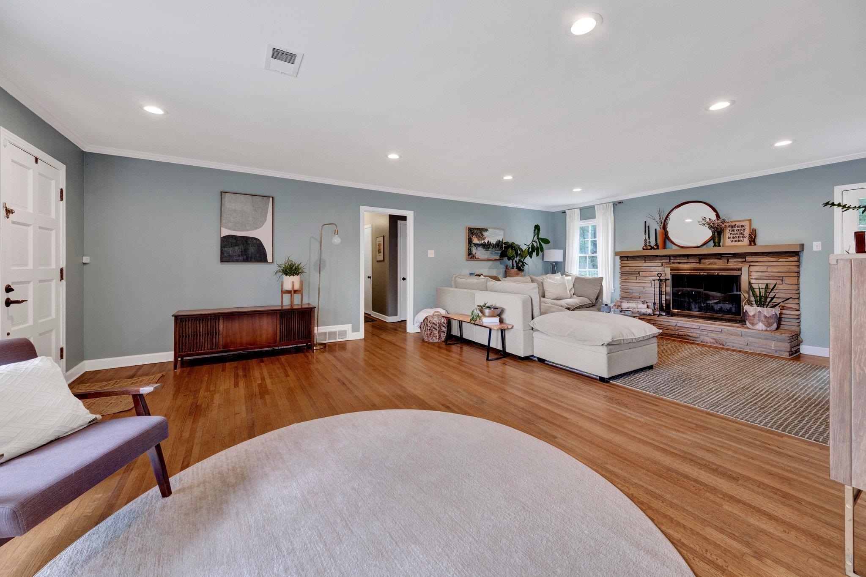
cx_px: 433
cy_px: 288
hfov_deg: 108.3
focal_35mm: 13
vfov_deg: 85.4
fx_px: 313
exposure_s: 1/10
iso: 400
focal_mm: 8.7
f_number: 7.1
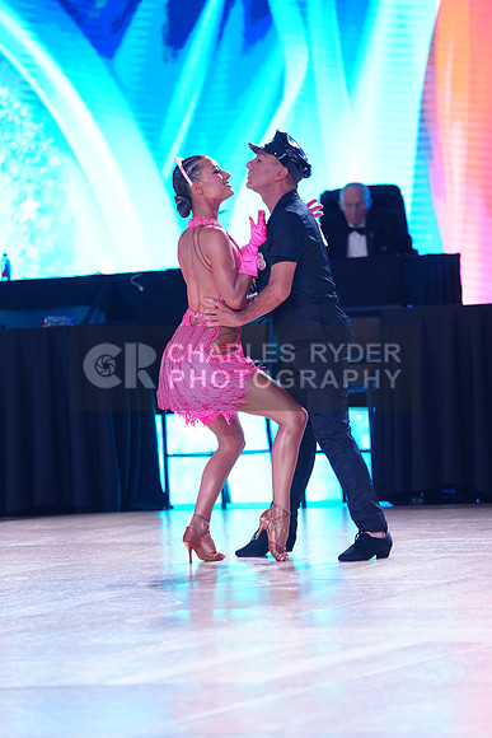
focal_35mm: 191
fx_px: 3913
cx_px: 246
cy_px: 369
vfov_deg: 10.8
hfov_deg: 7.2
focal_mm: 191
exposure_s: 1/640
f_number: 2.8
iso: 1600
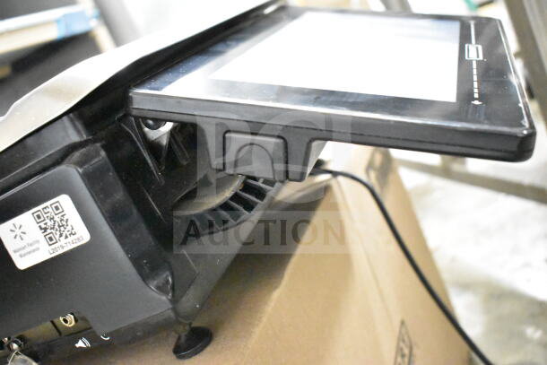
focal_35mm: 38
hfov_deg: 51.3
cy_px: 182
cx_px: 274
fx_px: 570
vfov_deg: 35.5
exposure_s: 1/40
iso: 25600
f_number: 4
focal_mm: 25
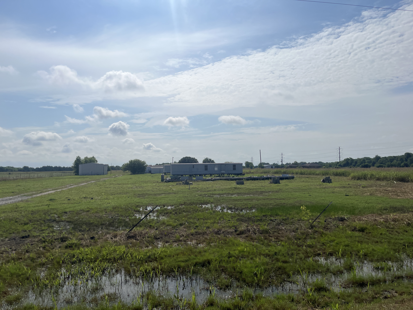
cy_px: 155
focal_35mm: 26
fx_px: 310
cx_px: 206
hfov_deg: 67.3
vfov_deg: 53.1
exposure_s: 1/17241
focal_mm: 5.1
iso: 50
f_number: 1.6
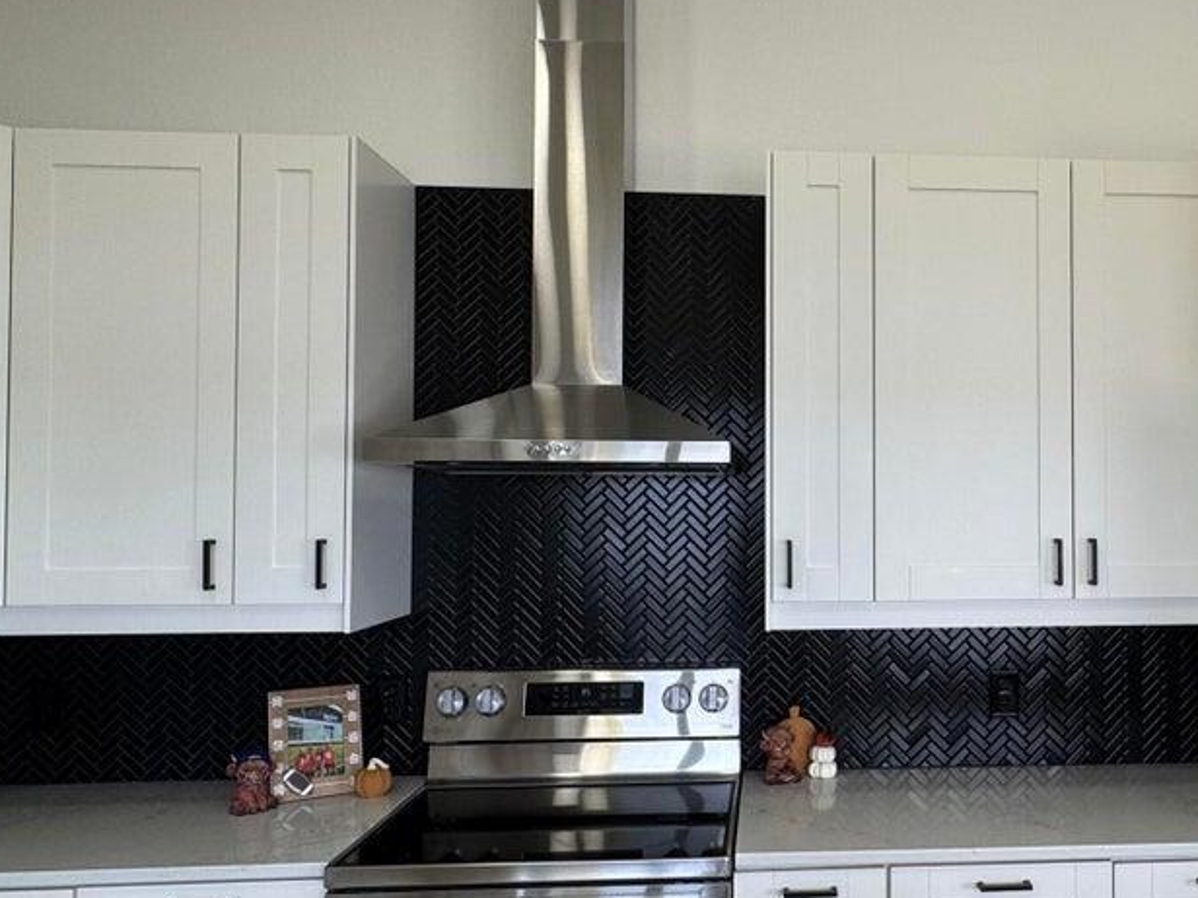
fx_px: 1073
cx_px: 868
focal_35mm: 31
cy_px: 472
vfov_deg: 45.4
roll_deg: +0.0
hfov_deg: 56.1
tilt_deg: +1.0
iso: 100
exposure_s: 1/120
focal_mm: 2.22
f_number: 2.2
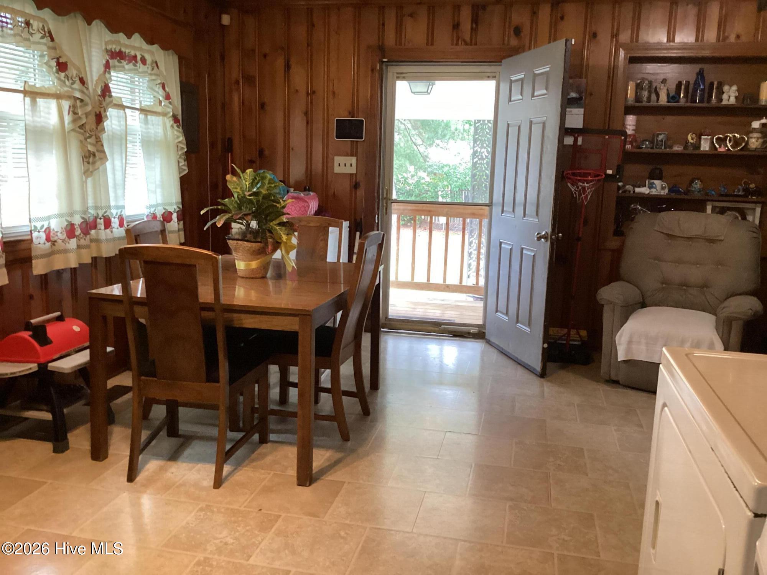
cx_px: 384
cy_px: 288
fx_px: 687
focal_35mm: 31
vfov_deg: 45.4
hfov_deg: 58.4
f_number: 2.4
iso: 400
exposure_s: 1/30
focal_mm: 3.3
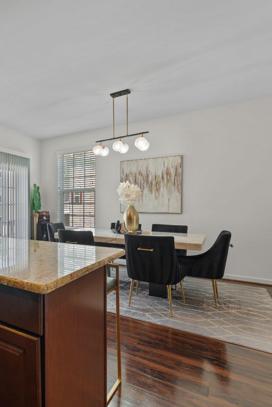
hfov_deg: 48.8
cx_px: 10
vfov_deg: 78.6
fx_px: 249
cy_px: 206
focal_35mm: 22
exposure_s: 1/5
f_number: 8
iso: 100
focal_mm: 14
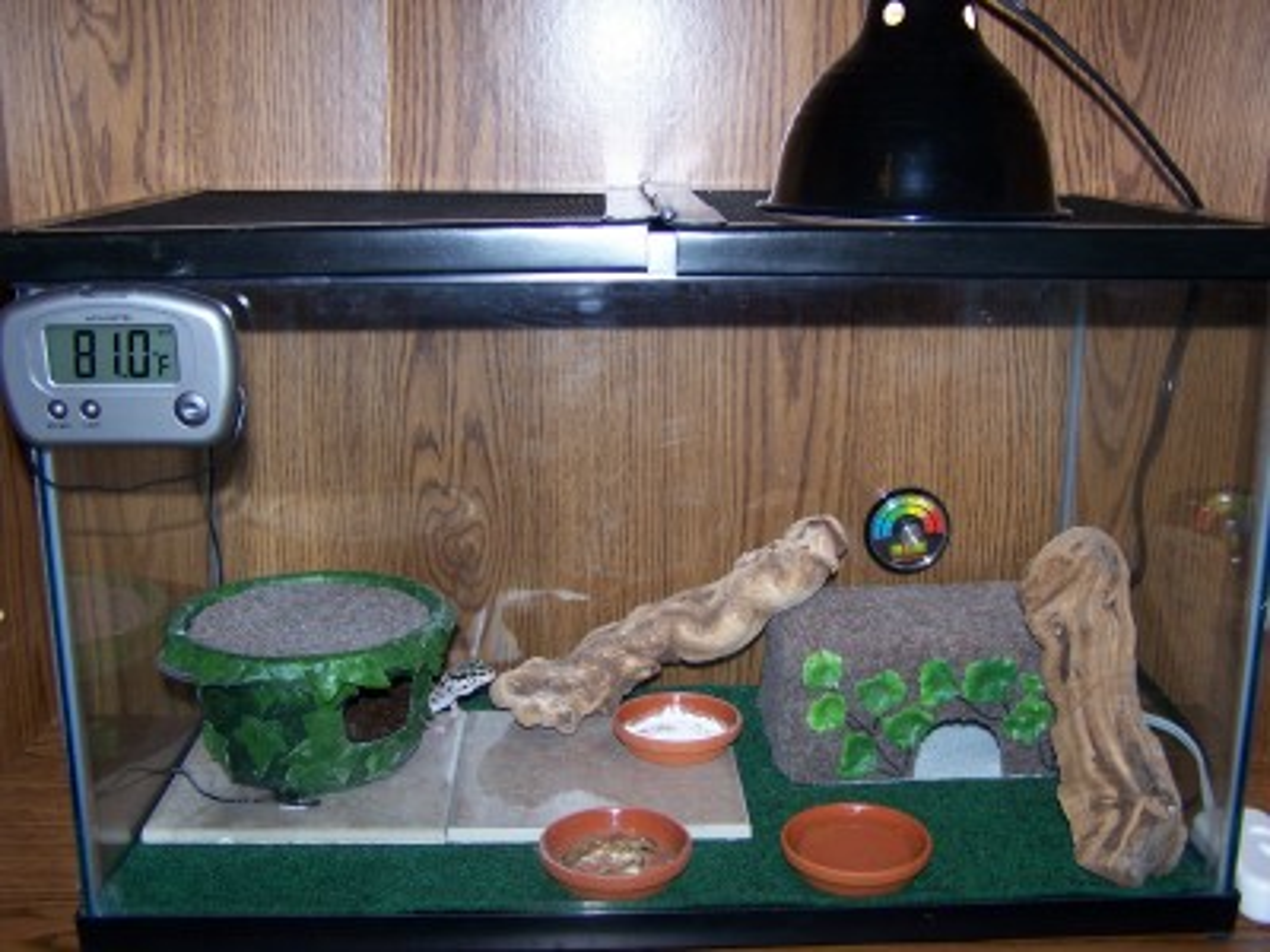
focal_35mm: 38
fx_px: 1394
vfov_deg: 37.7
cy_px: 476
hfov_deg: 49.0
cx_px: 635
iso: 80
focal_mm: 6.3
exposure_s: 1/60
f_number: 2.8
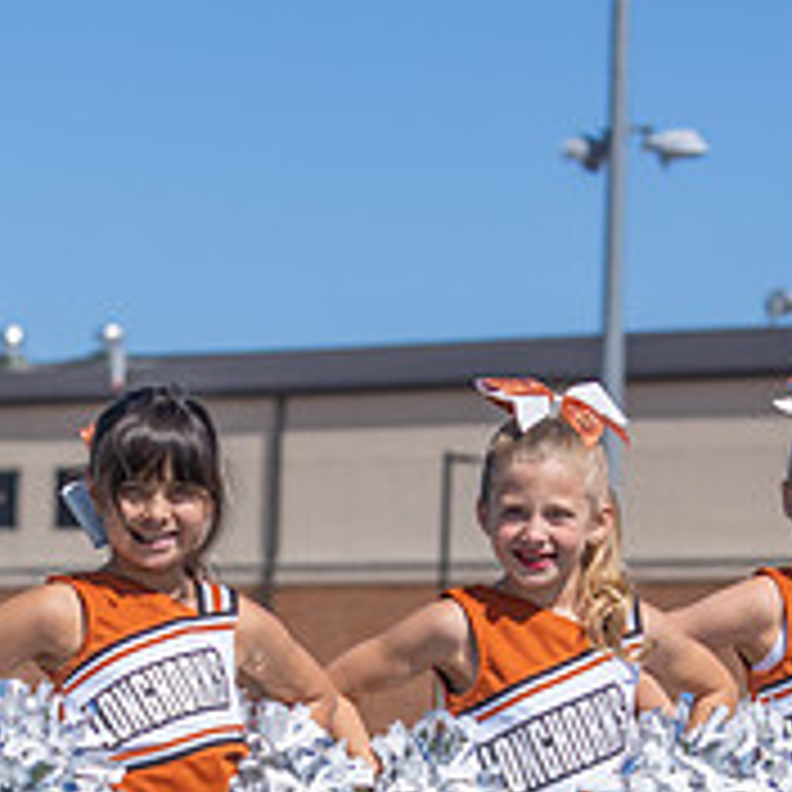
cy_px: 901
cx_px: 435
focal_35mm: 217
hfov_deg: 8.1
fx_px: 5617
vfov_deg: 8.0
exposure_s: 1/2500
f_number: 3.5
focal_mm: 70
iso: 125
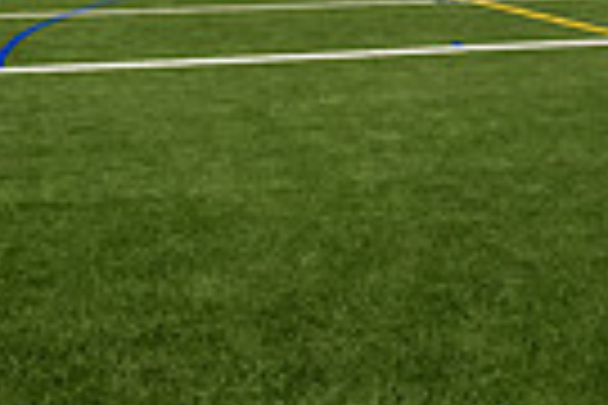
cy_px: -101
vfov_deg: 17.6
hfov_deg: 27.2
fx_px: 1233
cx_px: 477
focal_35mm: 73
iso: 1250
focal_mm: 17
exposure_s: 1/125
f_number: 4
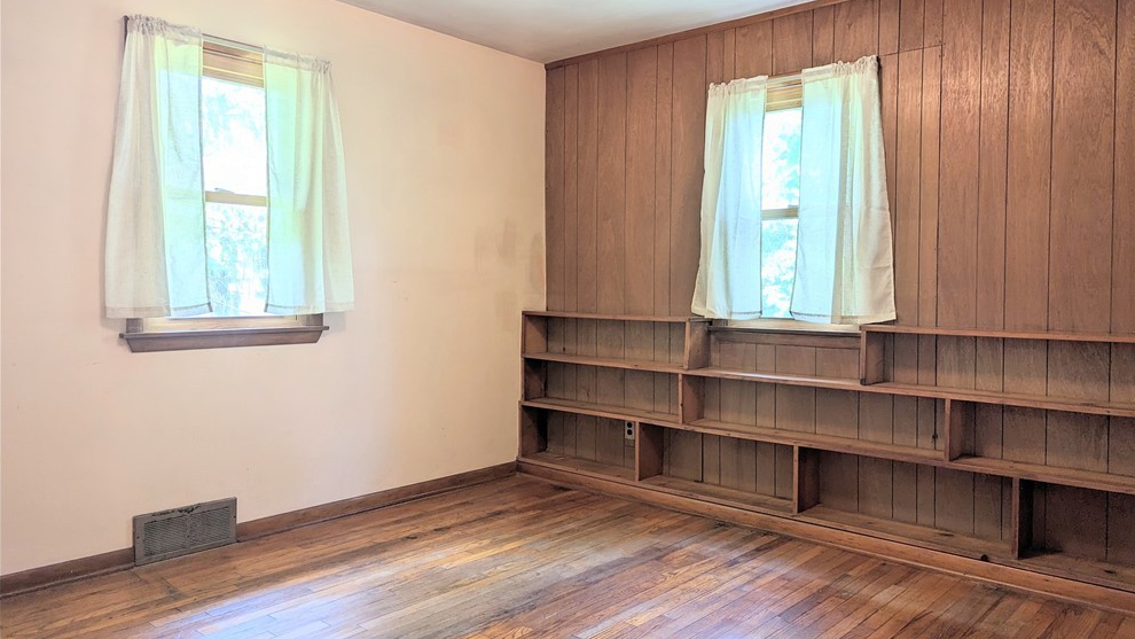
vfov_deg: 42.9
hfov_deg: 69.8
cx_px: 584
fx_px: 813
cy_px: 318
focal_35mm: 27
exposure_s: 1/24
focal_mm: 6.81
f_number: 1.85
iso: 48
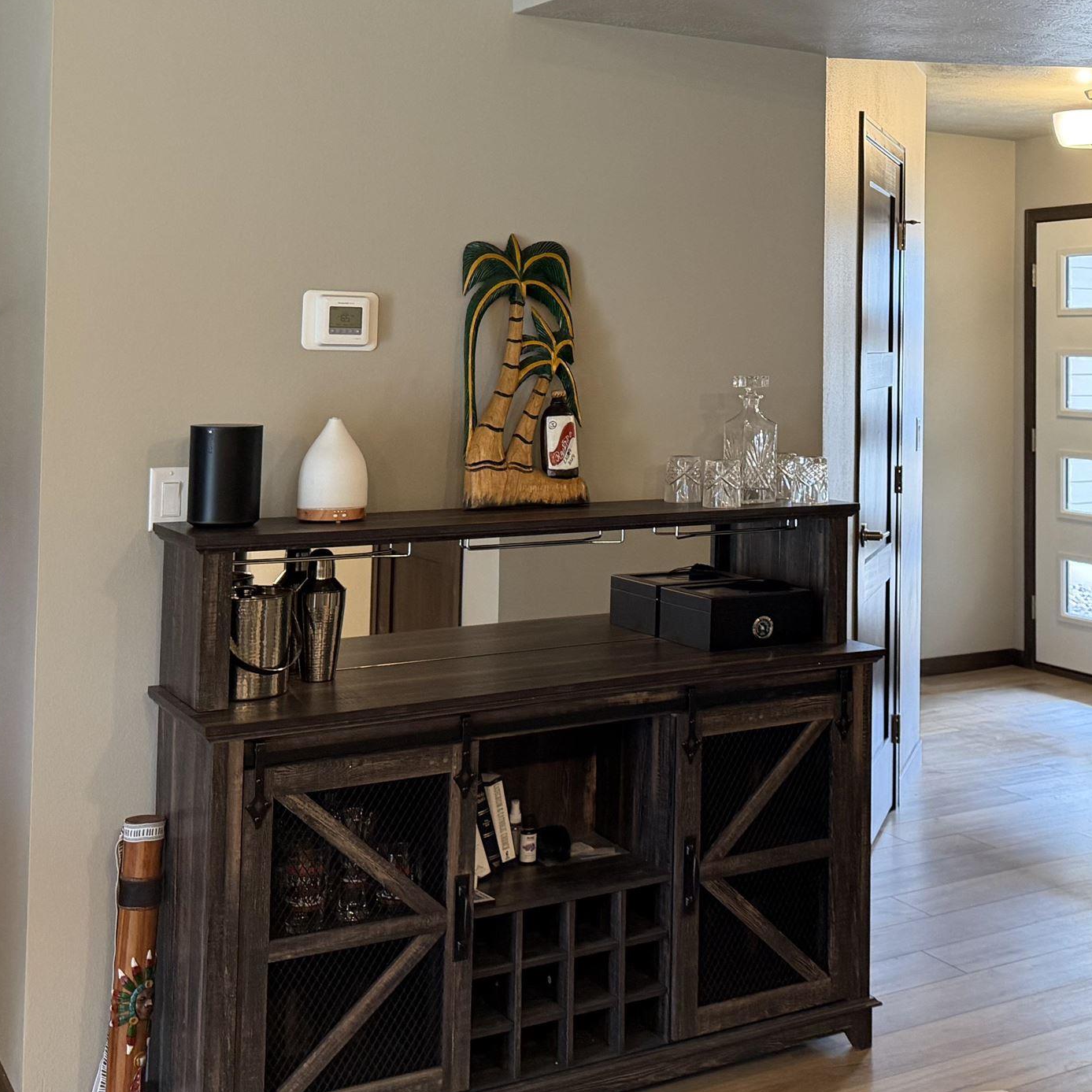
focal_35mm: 47
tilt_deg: +2.0
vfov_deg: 35.3
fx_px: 1677
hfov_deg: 35.1
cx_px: 849
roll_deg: -0.3
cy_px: 270
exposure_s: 1/60
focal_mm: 6.76
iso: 250
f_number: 1.78
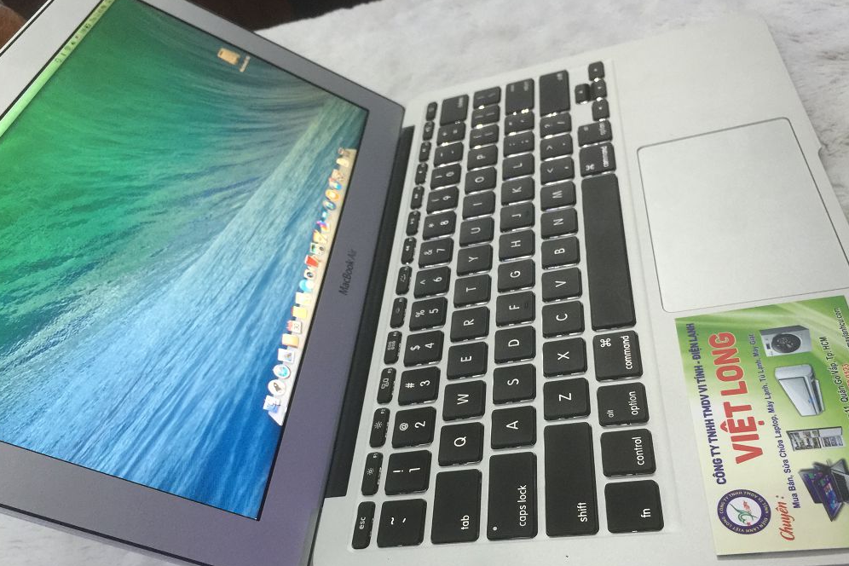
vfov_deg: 42.3
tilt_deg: -40.6
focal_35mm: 31
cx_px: 427
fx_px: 731
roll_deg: +19.6
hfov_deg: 60.3
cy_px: 317
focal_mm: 4.15
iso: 100
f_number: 2.2
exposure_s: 1/17
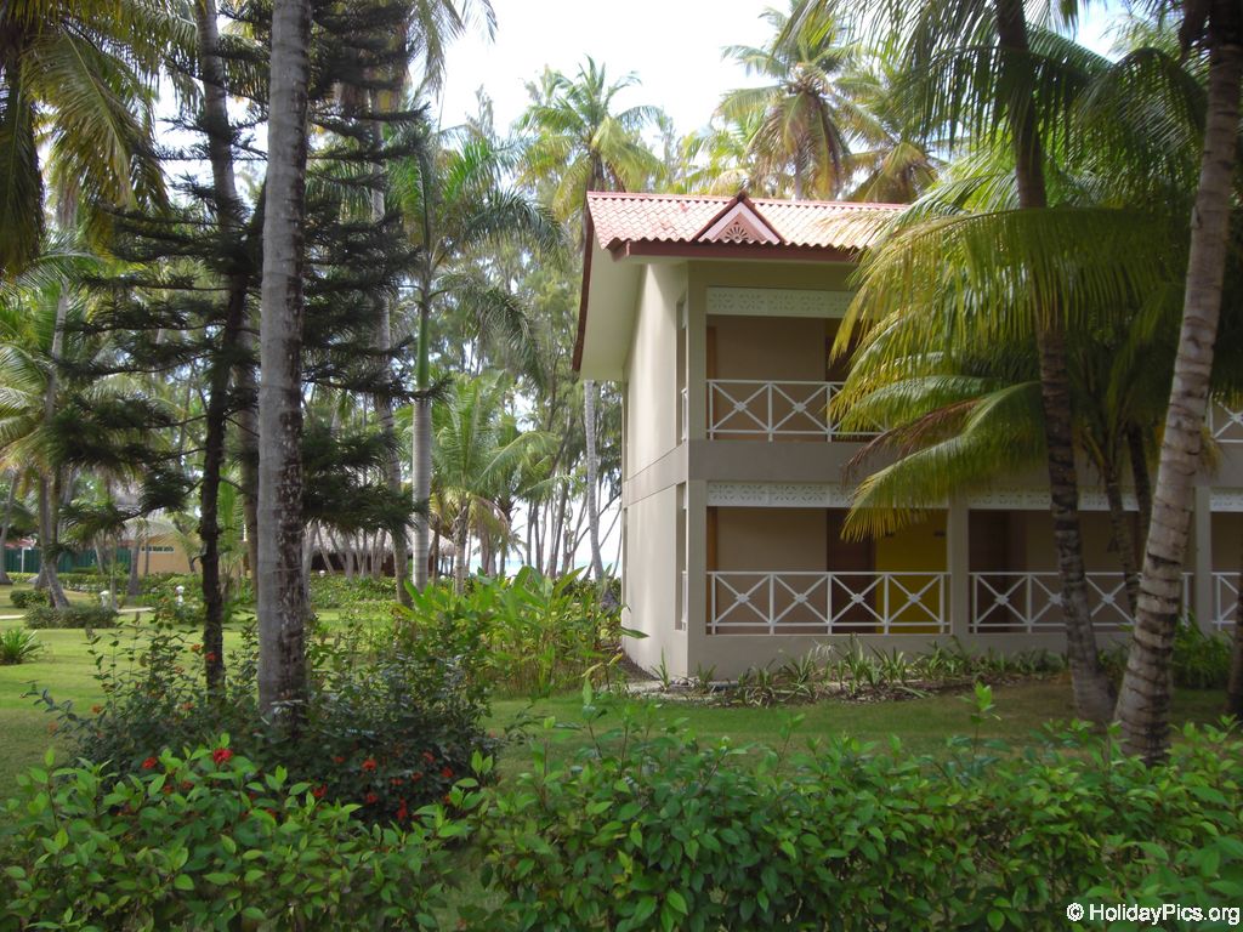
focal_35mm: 38
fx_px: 1365
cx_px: 622
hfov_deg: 49.0
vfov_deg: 37.7
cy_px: 466
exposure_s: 1/200
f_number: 2.7
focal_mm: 6.2
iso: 64
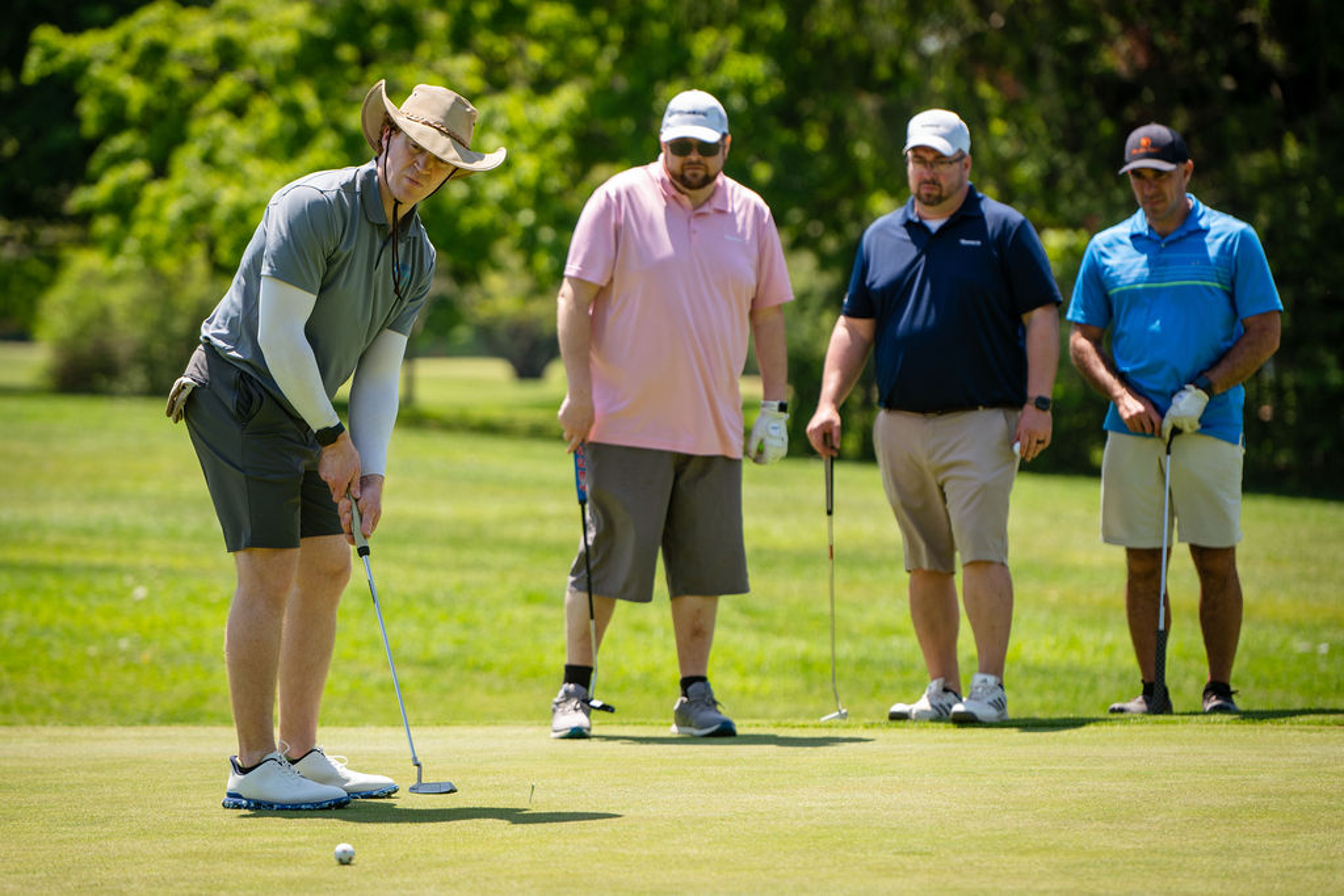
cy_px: 462
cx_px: 599
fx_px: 7036
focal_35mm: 188
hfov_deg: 10.9
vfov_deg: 7.3
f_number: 3.5
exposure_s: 1/500
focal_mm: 170
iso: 100
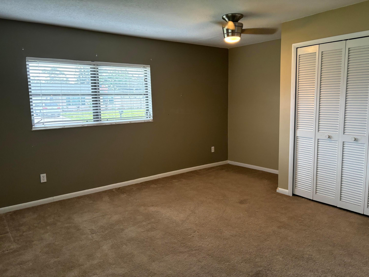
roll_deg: +0.4
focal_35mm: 26
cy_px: 138
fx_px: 277
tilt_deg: -8.0
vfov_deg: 53.1
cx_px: 184
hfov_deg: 67.3
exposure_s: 1/60
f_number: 1.6
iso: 400
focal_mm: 5.96
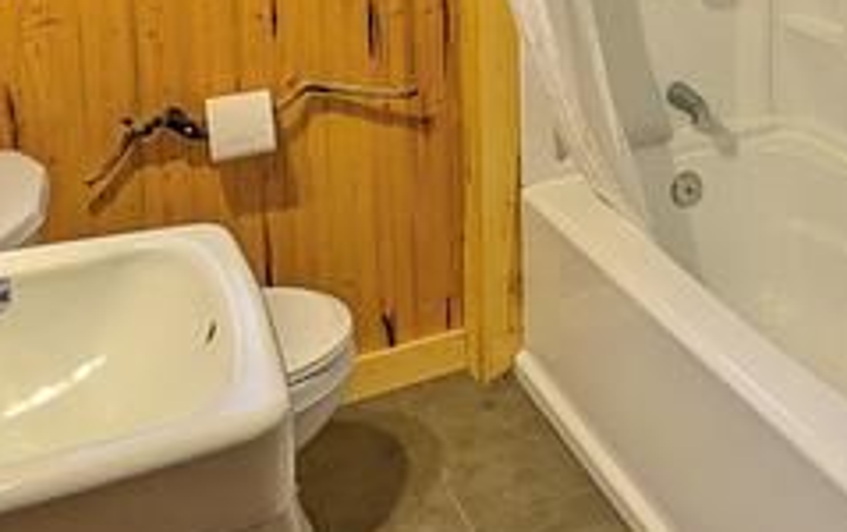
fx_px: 1017
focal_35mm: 44
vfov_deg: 25.9
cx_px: 723
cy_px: -122
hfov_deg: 42.4
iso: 195
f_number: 2.2
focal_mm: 2.22
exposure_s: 1/24
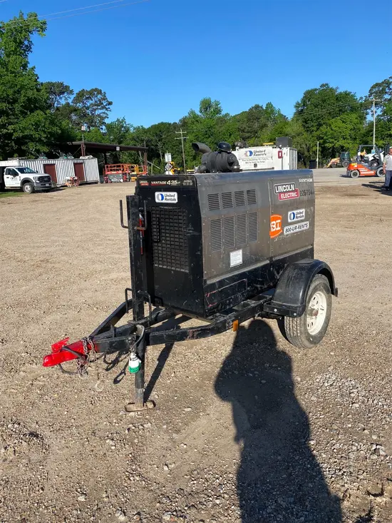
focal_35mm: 26
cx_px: 196
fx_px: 392
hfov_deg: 53.1
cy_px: 262
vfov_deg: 67.3
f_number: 1.8
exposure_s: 1/2688
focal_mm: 4.25
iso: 32
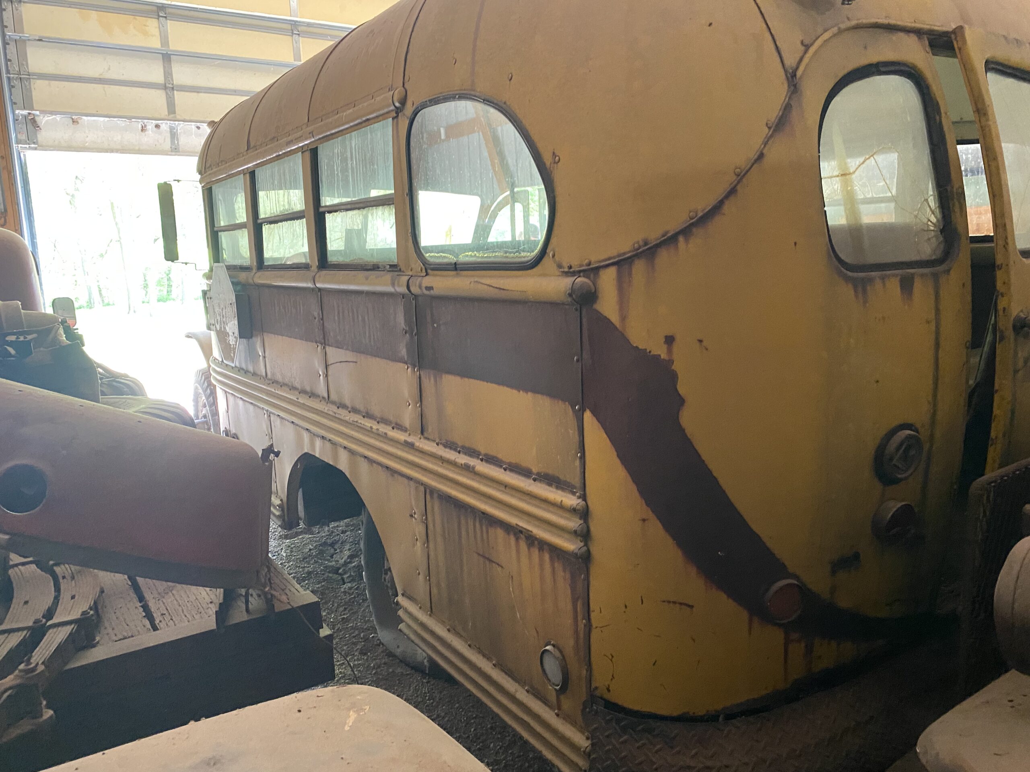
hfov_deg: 67.3
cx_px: 515
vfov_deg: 53.1
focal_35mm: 26
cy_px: 386
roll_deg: +1.7
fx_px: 774
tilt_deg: -9.3
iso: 400
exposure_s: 1/40
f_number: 1.8
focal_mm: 4.25
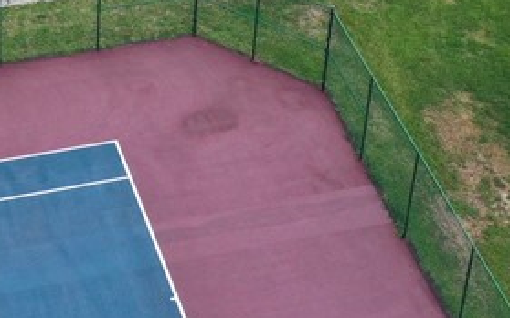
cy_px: -329
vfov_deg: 10.7
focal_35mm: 111
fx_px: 1542
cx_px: -18
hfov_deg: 18.2
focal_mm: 10.26
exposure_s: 1/320
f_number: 5.6
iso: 100
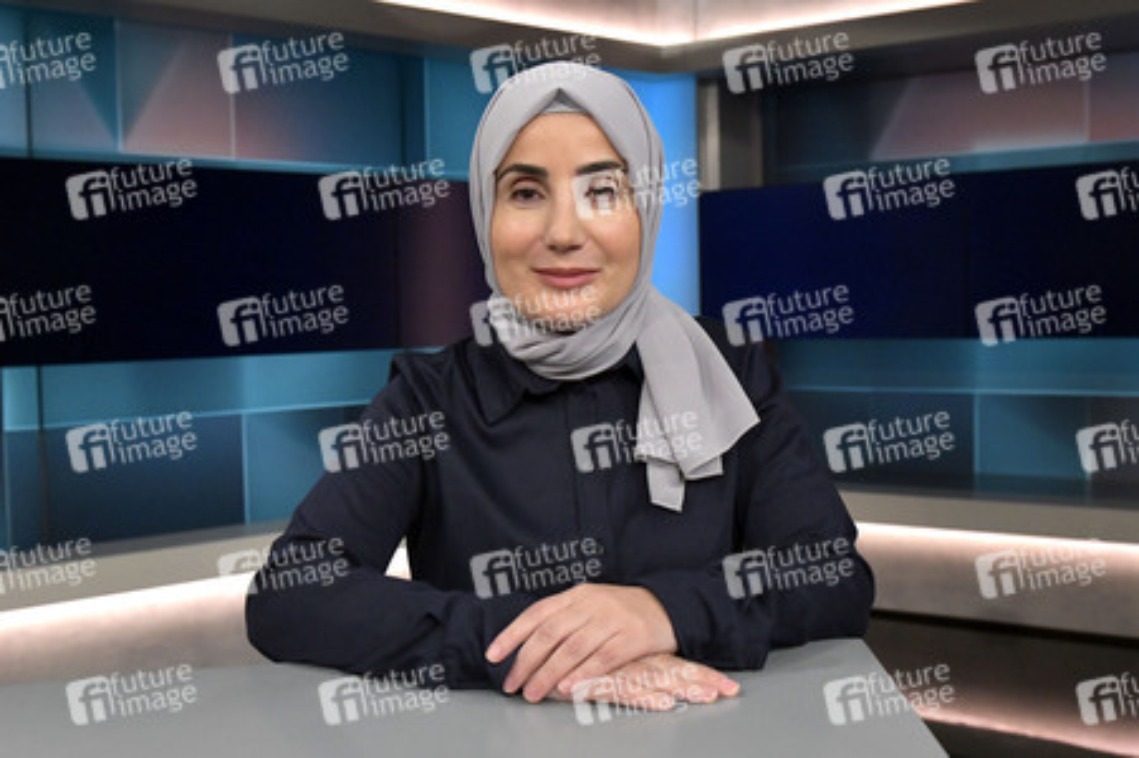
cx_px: 570
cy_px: 379
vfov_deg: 46.3
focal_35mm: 28
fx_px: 885
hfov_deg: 65.5
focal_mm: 28
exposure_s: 1/200
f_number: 5.6
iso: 2500
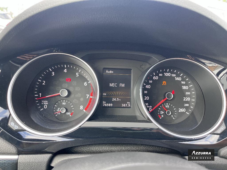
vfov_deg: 53.1
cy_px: 85
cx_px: 114
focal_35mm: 26
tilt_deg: -19.8
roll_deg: -1.6
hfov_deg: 67.3
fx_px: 170
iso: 125
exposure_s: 1/121
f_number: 1.6
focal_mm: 5.1
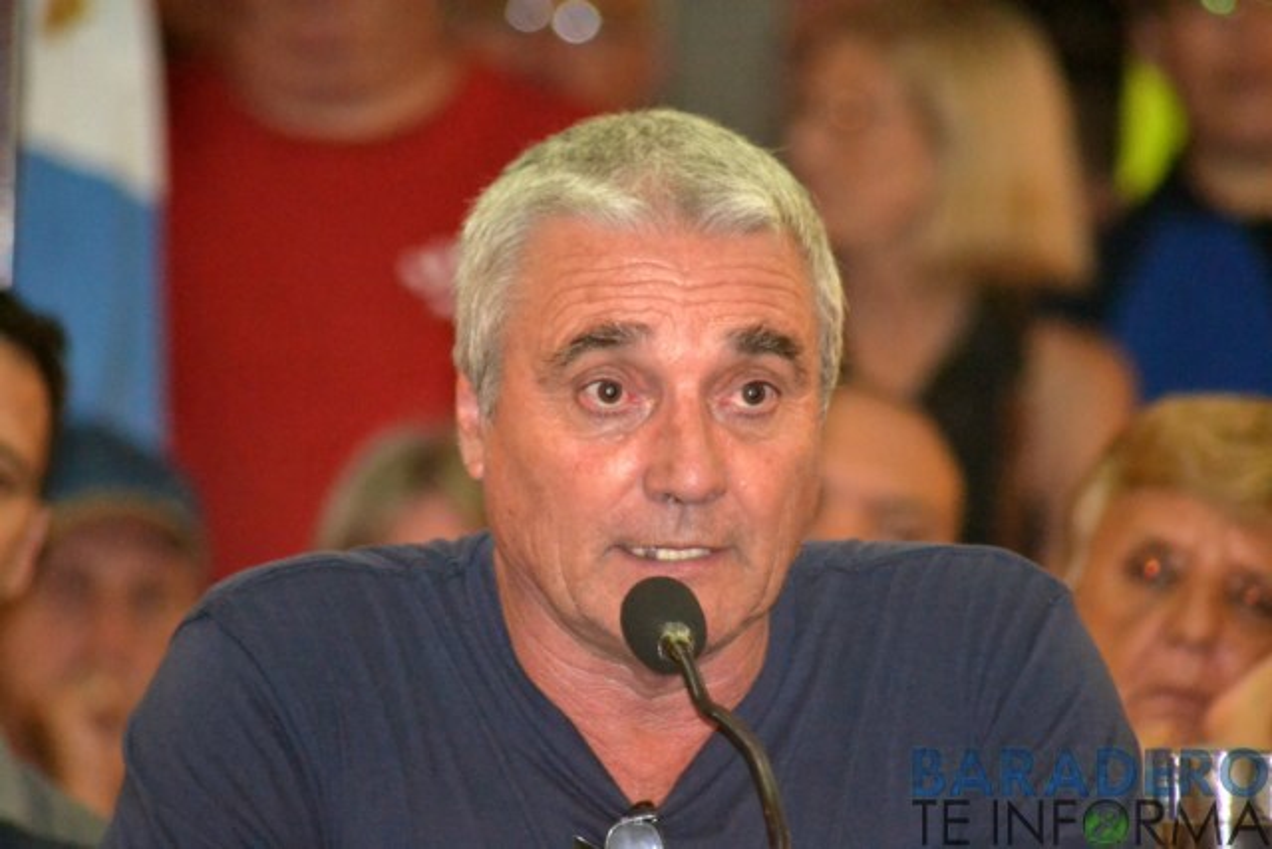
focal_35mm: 450
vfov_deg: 3.1
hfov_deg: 4.6
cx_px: 636
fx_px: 15903
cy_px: 424
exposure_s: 1/60
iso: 3200
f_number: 5.6
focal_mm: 300
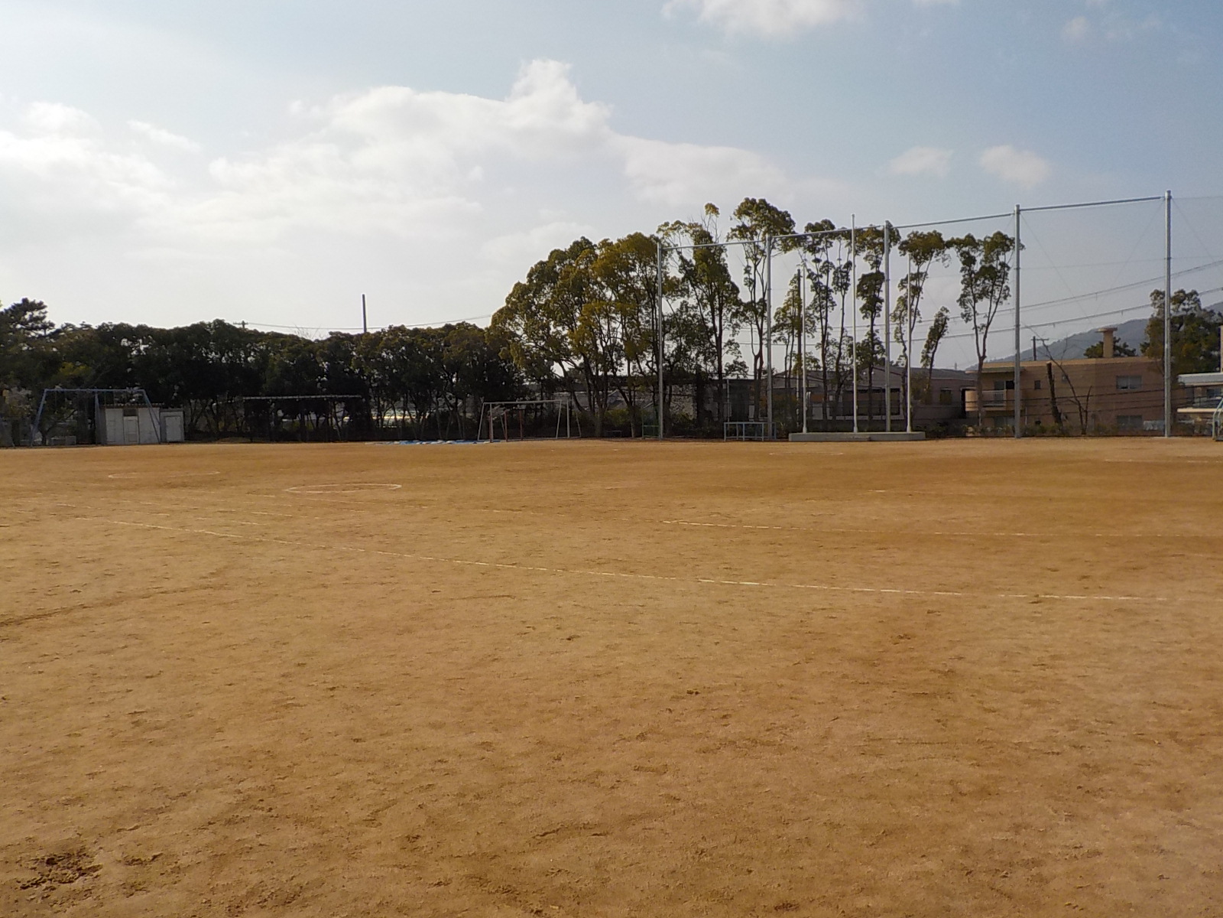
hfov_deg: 60.0
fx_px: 1060
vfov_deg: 46.8
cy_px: 459
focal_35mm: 30
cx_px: 612
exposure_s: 1/640
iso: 125
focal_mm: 4.1
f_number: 6.6
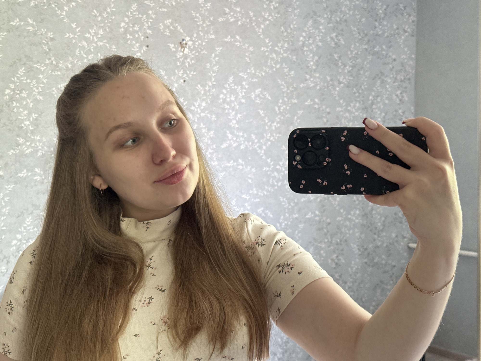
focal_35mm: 48
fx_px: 667
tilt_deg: -3.3
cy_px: 180
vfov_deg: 30.3
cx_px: 240
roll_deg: +1.4
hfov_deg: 39.7
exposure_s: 1/60
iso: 250
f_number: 1.78
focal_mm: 6.86
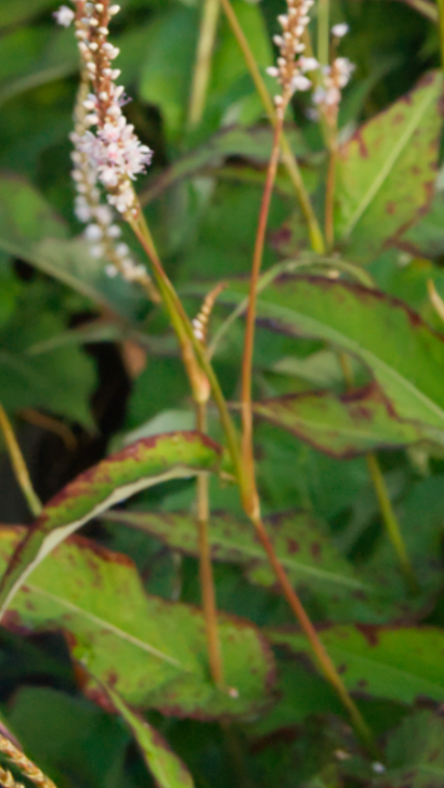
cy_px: -19
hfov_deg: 9.8
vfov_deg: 16.9
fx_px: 2597
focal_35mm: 124
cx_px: 275
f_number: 11
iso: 3200
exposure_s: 1/500
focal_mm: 35
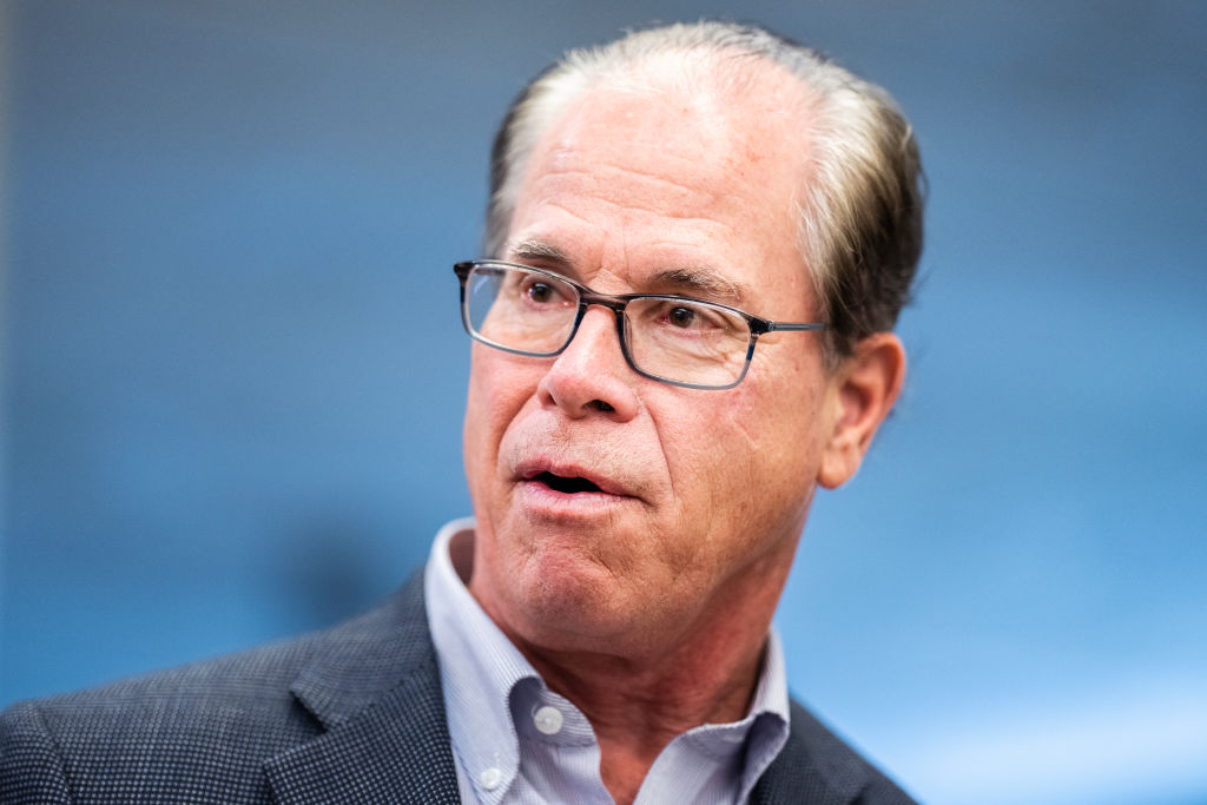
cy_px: 402
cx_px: 604
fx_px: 4527
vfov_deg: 10.2
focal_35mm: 135
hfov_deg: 15.2
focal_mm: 135
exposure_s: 1/320
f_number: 1.8
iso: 3200
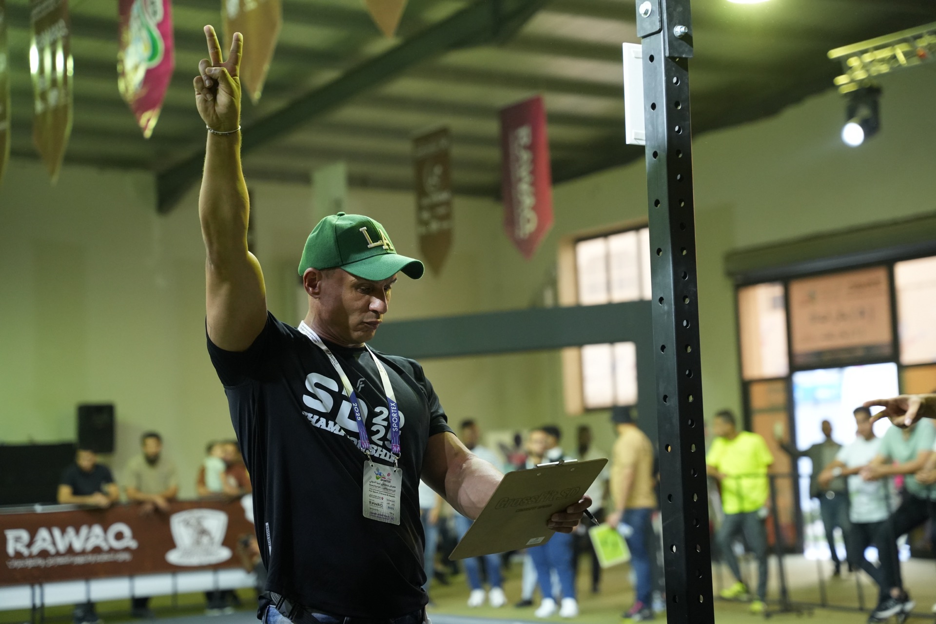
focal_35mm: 70
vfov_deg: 19.5
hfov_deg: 28.8
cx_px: 468
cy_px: 312
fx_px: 1820
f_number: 2.8
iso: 3200
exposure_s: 1/200
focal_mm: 70
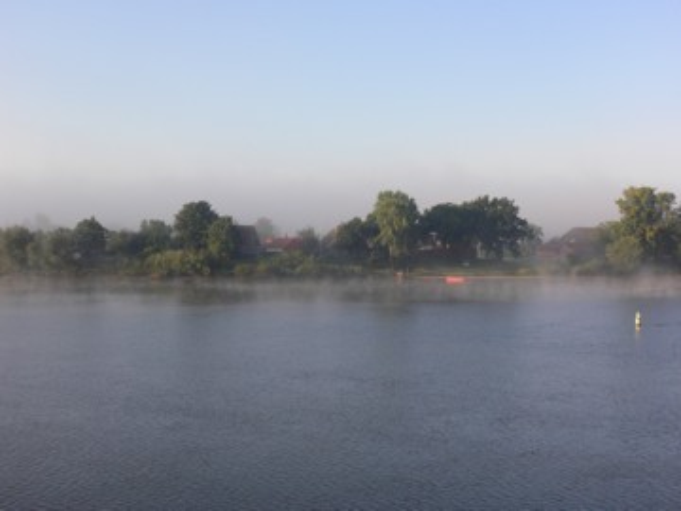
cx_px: 340
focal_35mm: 51
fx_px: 1003
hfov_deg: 37.5
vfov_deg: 28.6
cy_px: 256
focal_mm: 8.5
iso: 80
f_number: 6.9
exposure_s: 1/125
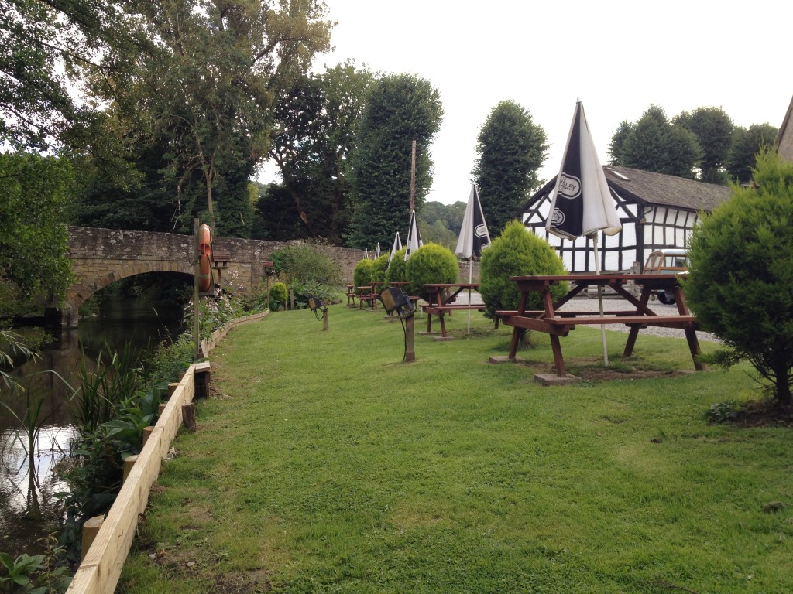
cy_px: 297
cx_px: 396
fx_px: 802
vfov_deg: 40.7
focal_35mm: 35
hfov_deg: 52.6
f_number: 2.4
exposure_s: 1/317
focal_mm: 4.28
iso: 50
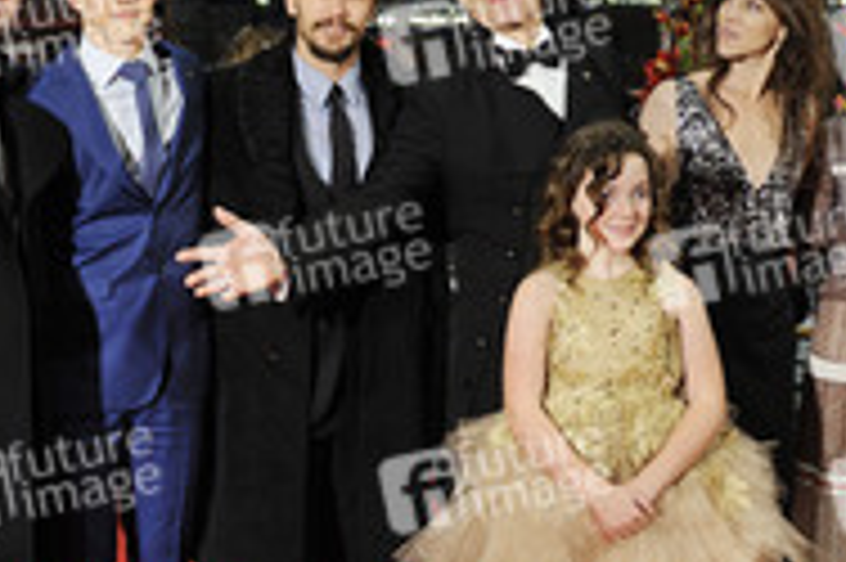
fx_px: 1573
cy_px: 369
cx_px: 374
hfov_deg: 30.1
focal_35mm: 67
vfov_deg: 20.2
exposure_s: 1/50
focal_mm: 28
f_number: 4.5
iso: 500
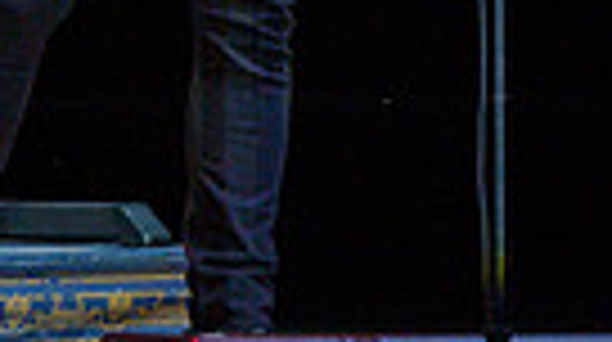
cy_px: -633
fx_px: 35337
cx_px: 98
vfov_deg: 0.6
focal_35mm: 2181
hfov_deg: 1.0
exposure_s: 1/500
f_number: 4.5
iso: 4000
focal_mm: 400
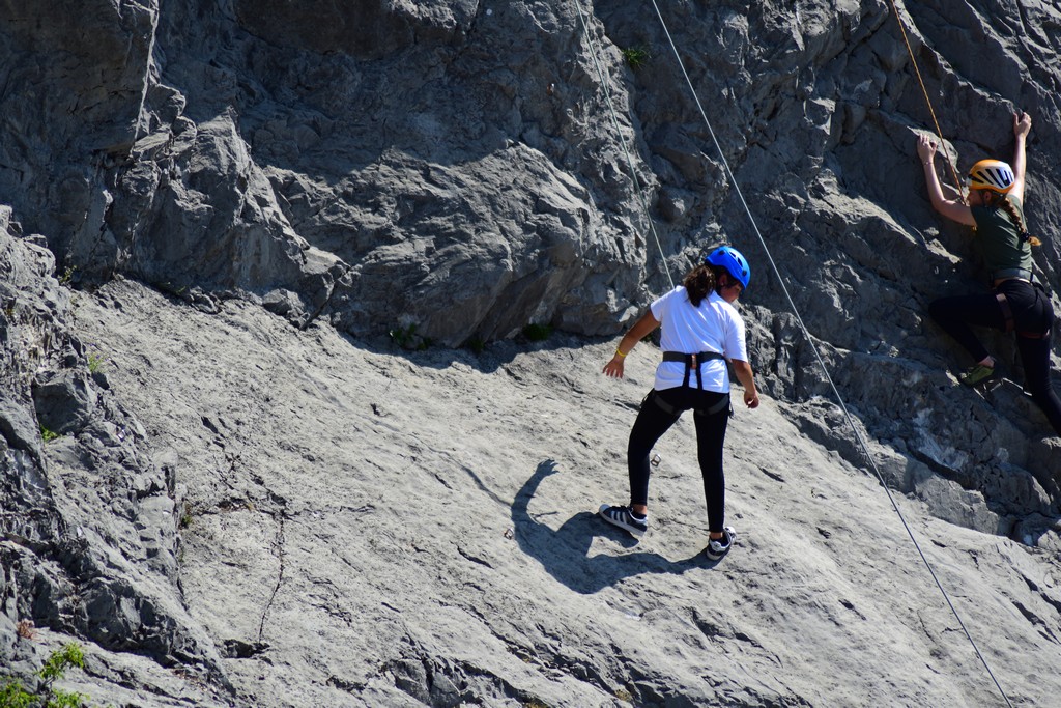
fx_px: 7295
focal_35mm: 248
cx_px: 530
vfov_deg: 5.6
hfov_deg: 8.3
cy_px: 354
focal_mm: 165
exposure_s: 1/640
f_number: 4.5
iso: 100
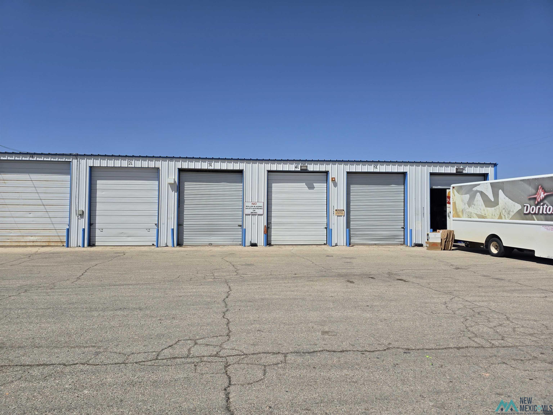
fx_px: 367
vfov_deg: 58.9
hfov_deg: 73.9
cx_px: 276
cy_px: 208
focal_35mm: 23
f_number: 1.7
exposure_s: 1/1632
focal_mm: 6.3
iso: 12
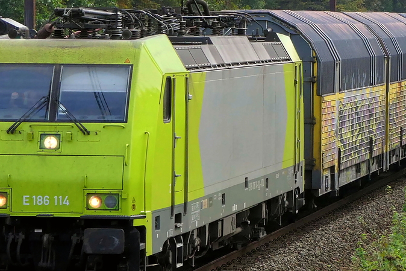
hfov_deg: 9.0
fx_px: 2571
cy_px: 62
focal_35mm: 228
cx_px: 230
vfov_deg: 6.0
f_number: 5.6
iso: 500
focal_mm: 35.3
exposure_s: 1/800
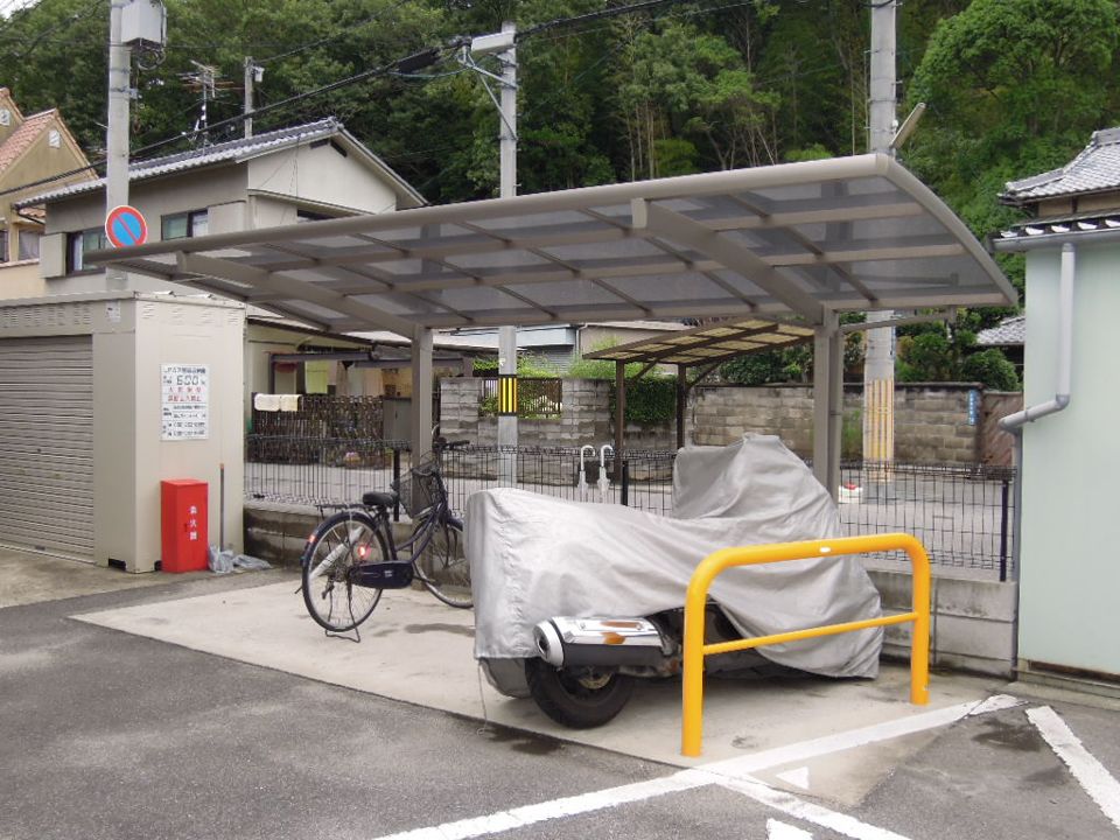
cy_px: 420
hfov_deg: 52.6
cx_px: 560
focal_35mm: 35
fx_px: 1132
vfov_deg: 40.7
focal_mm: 6.3
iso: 160
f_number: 3.2
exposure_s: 1/1000
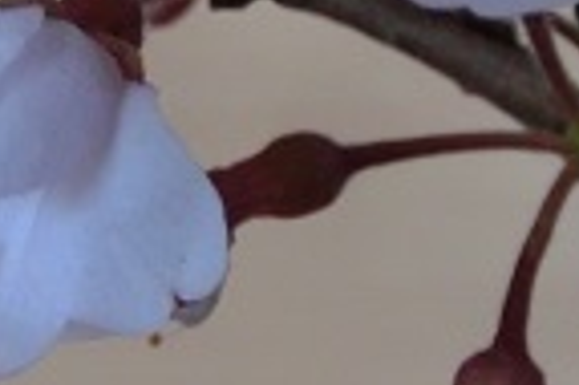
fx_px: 2056
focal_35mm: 128
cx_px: 176
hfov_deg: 16.0
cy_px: 41
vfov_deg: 10.6
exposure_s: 1/125
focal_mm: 6.5
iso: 500
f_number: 4.1
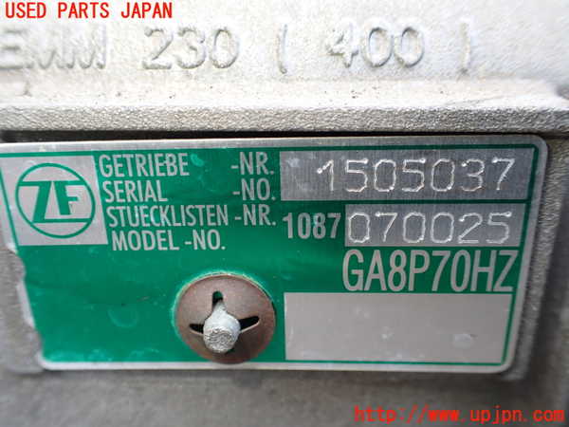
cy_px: 214
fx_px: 493
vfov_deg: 46.8
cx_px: 284
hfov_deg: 60.0
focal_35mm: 30
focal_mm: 5.4
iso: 125
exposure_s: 1/125
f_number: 2.3
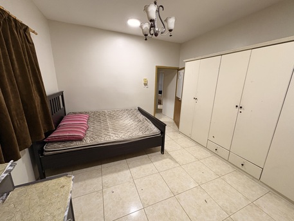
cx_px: 147
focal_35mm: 14
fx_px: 119
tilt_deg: -13.6
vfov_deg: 85.7
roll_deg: -1.3
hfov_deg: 102.0
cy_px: 110
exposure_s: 1/60
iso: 320
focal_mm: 2.22
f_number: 2.2
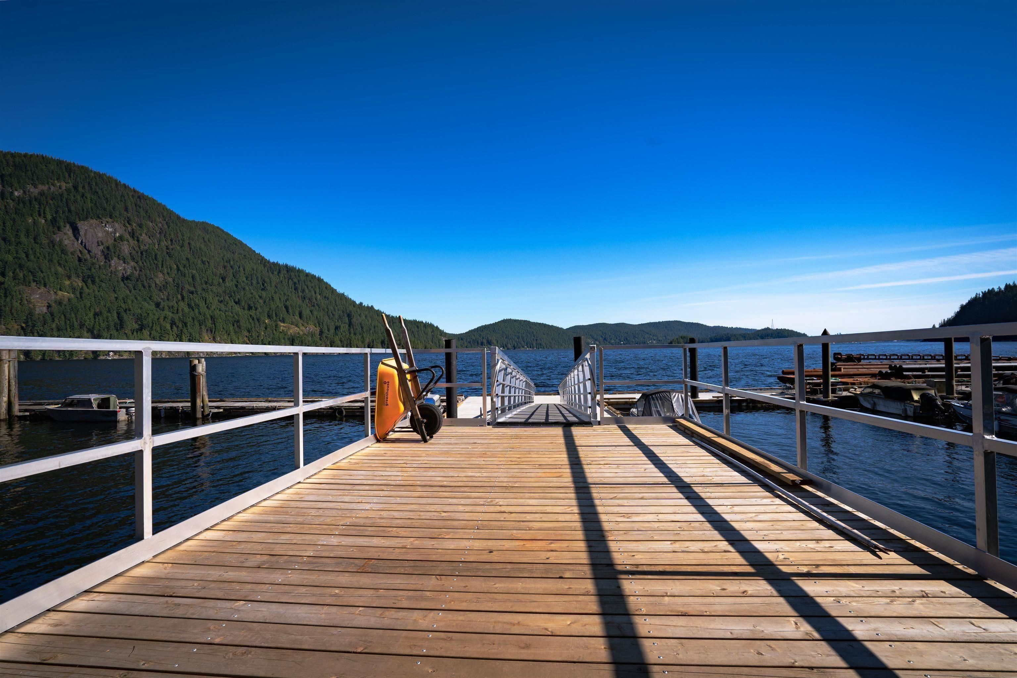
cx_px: 508
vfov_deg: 73.7
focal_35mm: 16
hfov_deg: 96.7
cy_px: 339
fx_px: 452
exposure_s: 1/1000
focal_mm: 16
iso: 100
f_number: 9
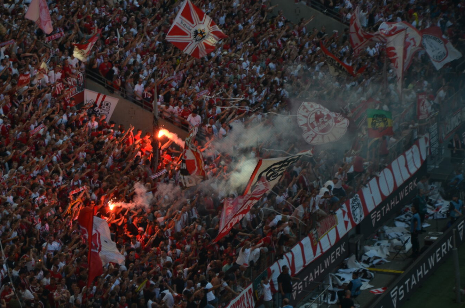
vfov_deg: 7.2
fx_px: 2431
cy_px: 181
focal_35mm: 189
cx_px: 187
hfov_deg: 10.9
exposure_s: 1/500
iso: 220
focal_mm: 105
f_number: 5.6
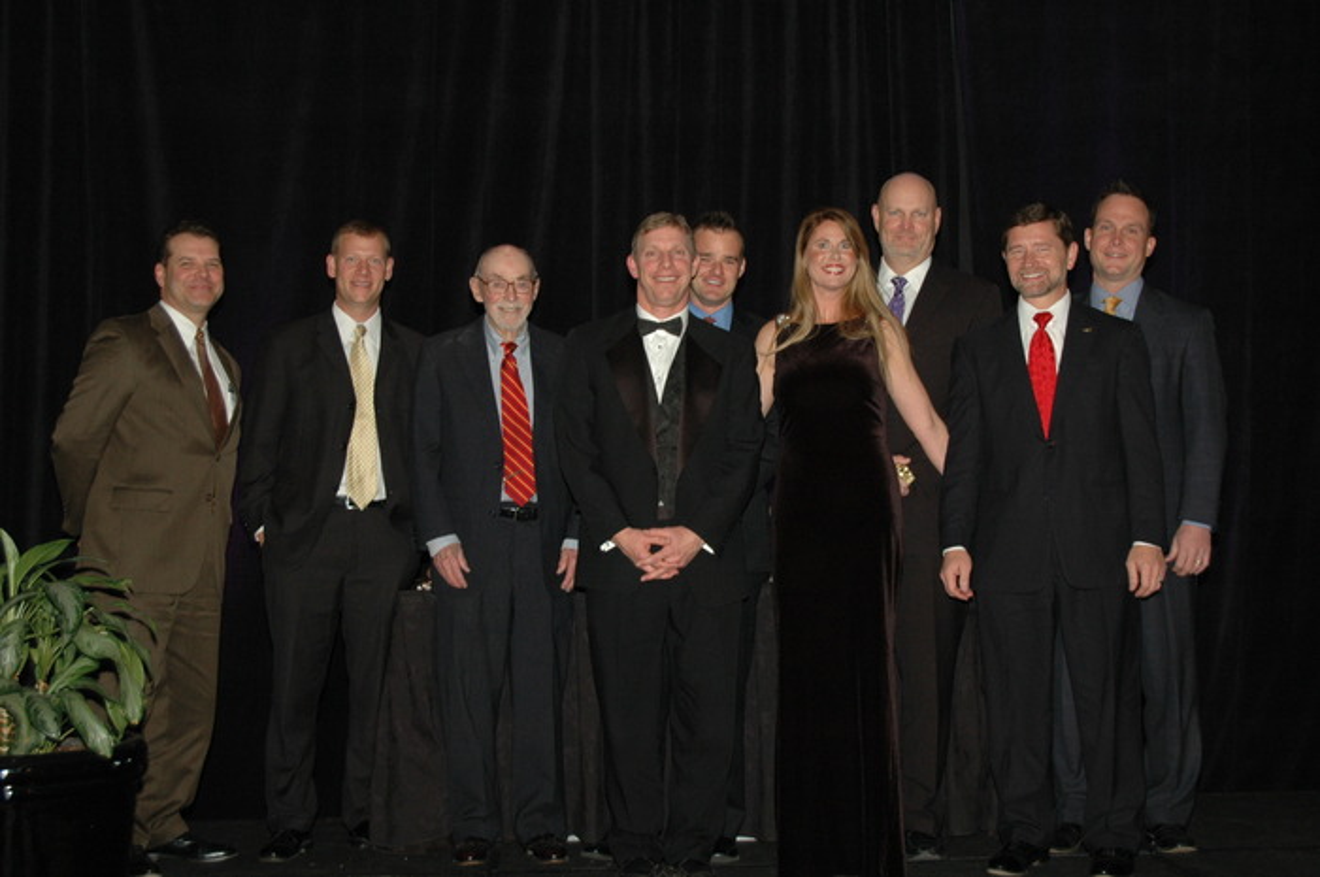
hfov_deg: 33.4
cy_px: 438
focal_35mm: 60
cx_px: 660
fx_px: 2197
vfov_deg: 22.6
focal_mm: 40
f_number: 5
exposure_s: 1/60
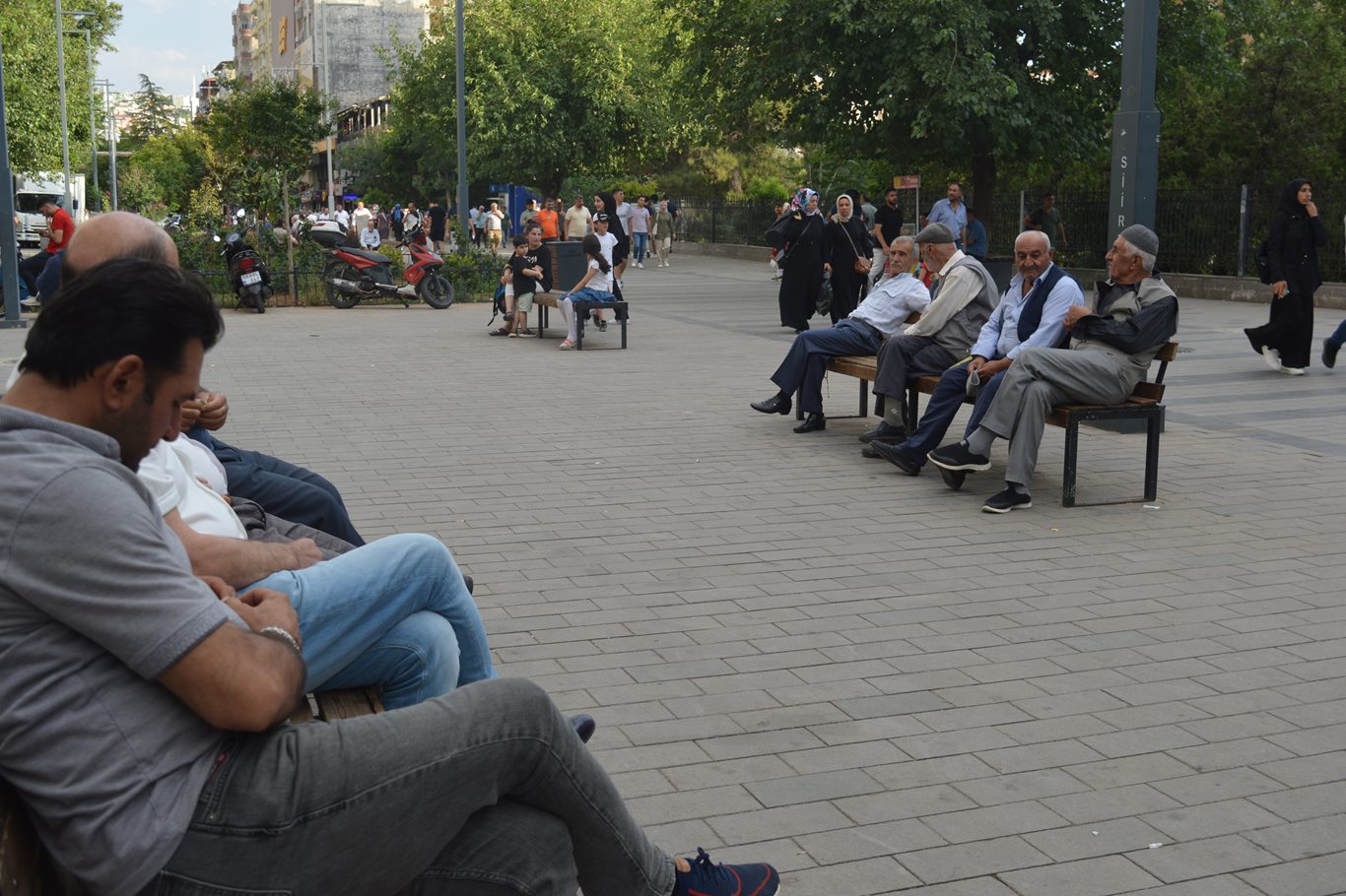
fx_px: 1458
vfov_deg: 34.2
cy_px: 448
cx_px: 673
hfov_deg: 49.6
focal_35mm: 39
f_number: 5.6
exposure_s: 1/125
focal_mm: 26
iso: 100
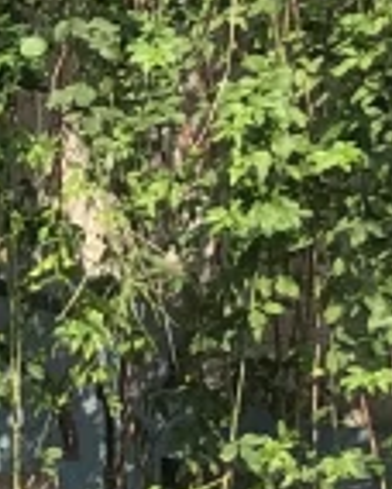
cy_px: 544
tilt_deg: +0.4
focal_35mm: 231
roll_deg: +0.2
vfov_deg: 8.3
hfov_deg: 5.5
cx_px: -1365
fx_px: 3343
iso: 20
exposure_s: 1/1171
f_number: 1.8
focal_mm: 4
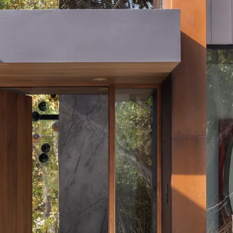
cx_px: 96
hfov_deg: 10.3
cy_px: 35
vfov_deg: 10.3
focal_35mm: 169
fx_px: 1287
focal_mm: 50
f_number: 14
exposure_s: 1/20
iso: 100
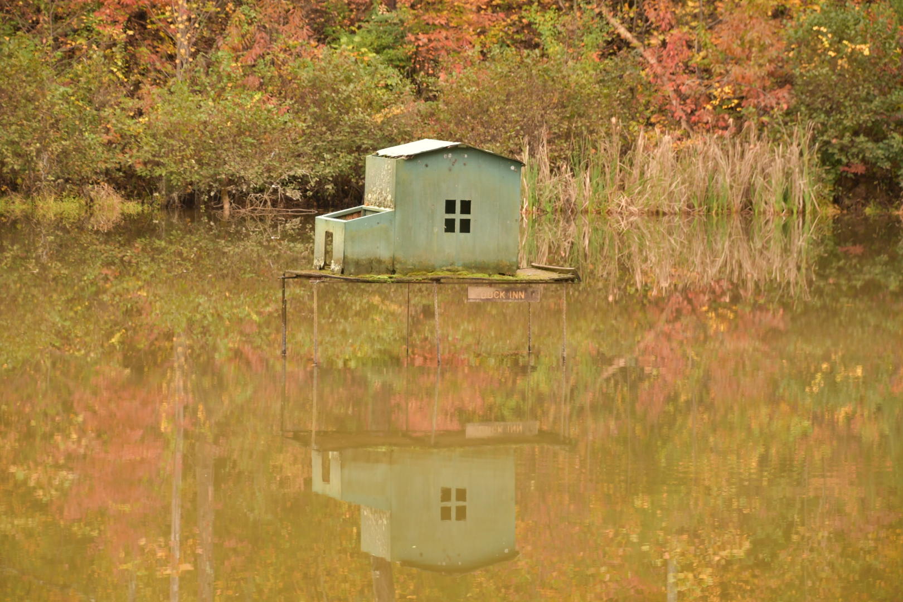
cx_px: 452
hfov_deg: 14.4
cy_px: 301
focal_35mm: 142
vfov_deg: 9.7
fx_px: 3562
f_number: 6.3
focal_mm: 95
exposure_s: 1/160
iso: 500
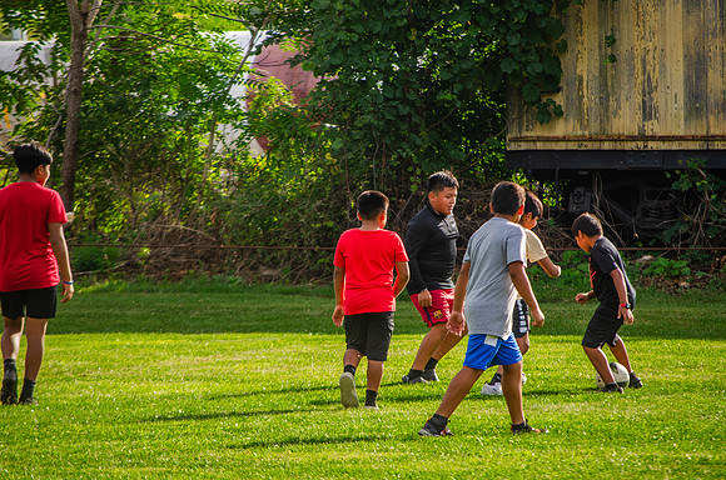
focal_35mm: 248
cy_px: 240
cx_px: 363
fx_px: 4980
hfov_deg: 8.3
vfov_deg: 5.5
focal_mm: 165
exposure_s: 1/500
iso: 200
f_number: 5.6
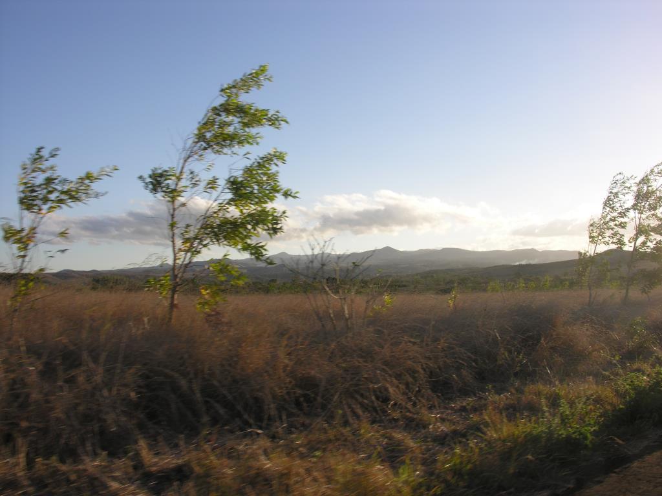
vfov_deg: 40.7
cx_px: 331
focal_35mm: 35
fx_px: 669
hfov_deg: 52.6
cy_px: 248
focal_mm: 8.9
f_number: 5.6
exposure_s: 1/200
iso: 50
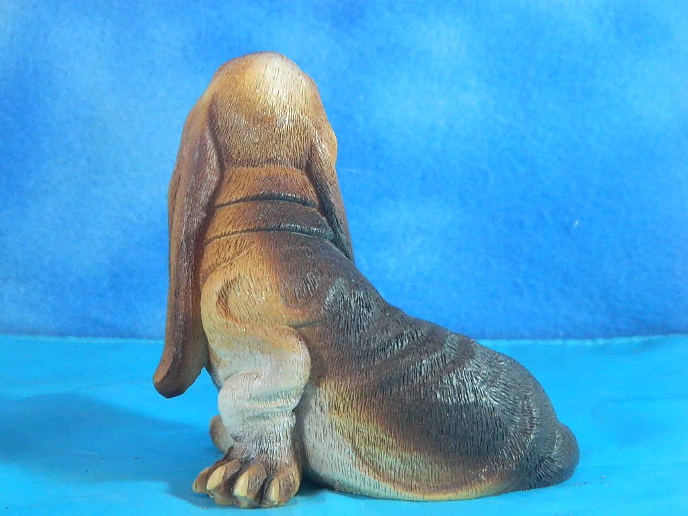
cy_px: 258
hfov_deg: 27.8
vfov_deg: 21.0
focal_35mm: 70
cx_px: 344
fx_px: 1391
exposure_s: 1/20
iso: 400
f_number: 4
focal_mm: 12.6
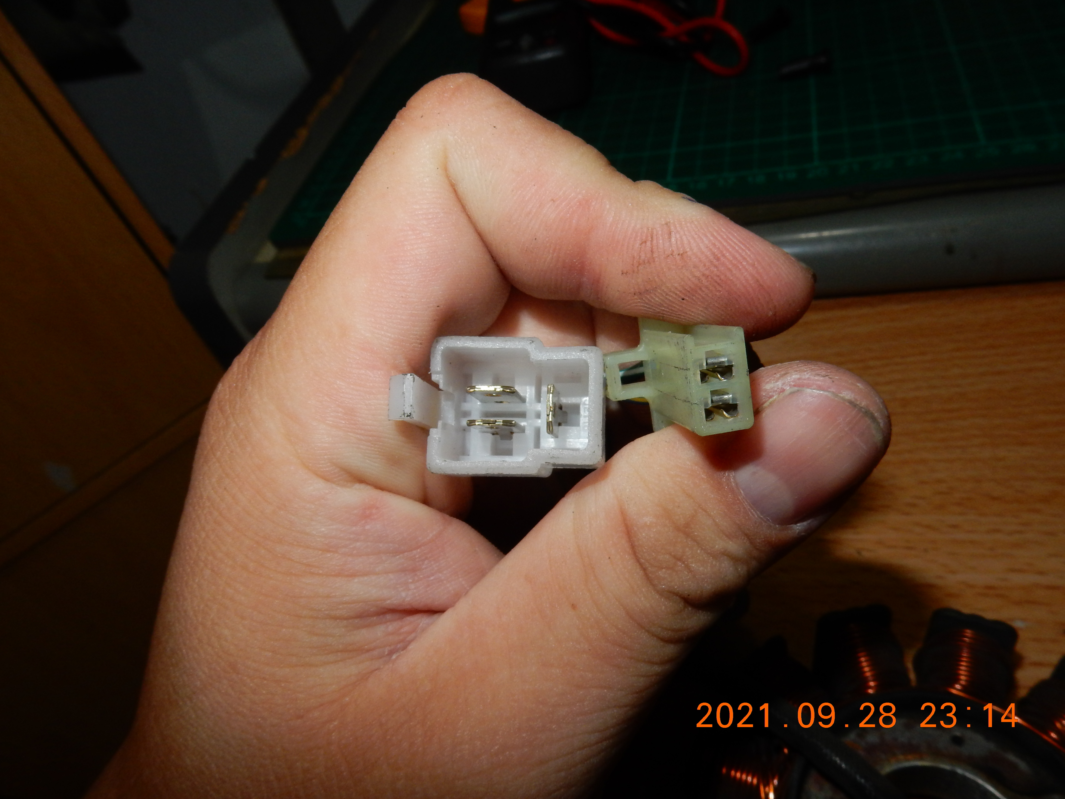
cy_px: 400
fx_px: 769
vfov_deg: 54.9
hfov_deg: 69.4
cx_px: 532
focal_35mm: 25
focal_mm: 4.5
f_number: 5.6
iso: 200
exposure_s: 1/30
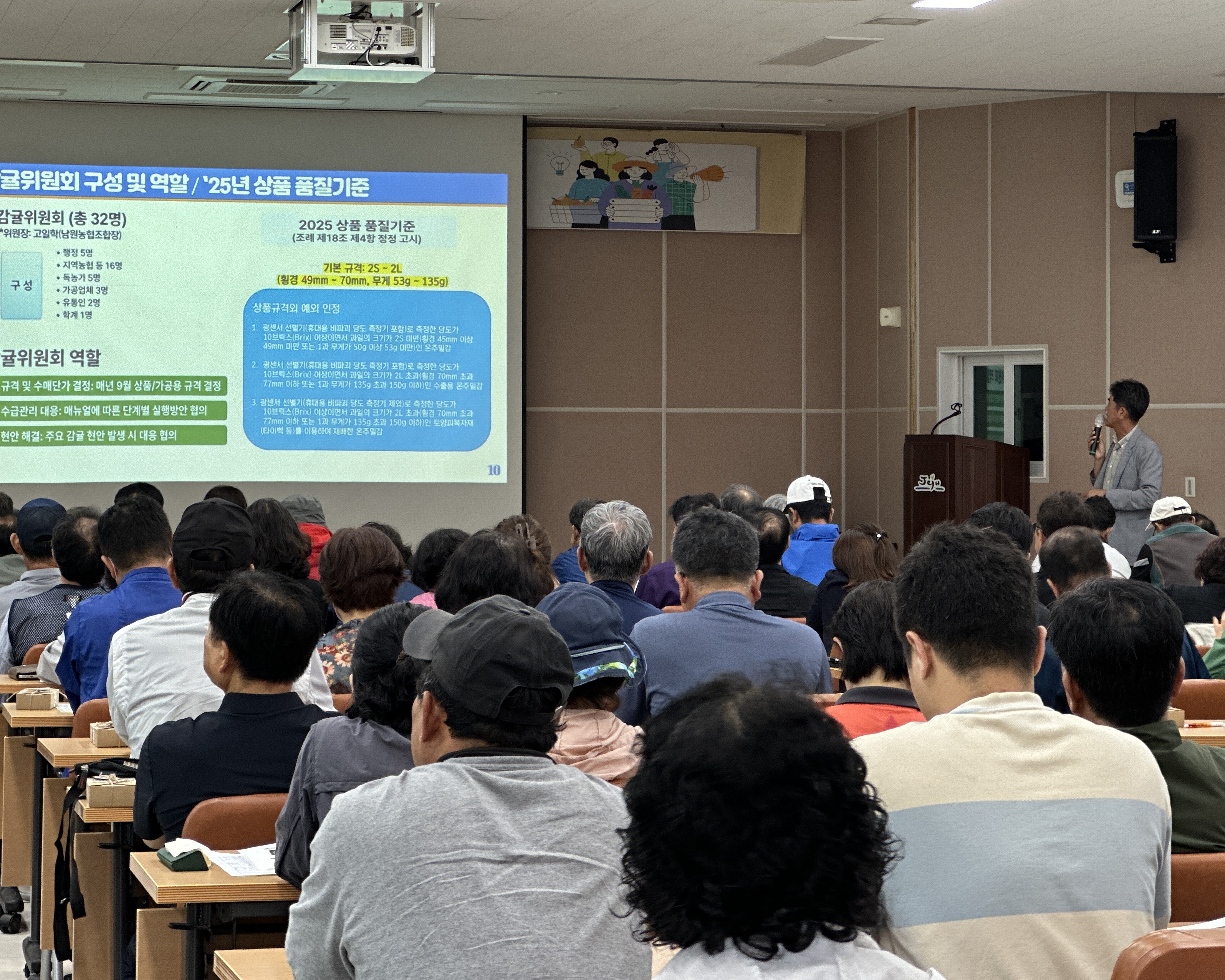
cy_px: 413
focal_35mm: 95
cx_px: 632
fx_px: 3444
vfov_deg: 16.2
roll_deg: +0.0
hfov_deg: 20.2
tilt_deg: +1.5
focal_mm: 9
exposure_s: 1/40
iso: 160
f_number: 2.8
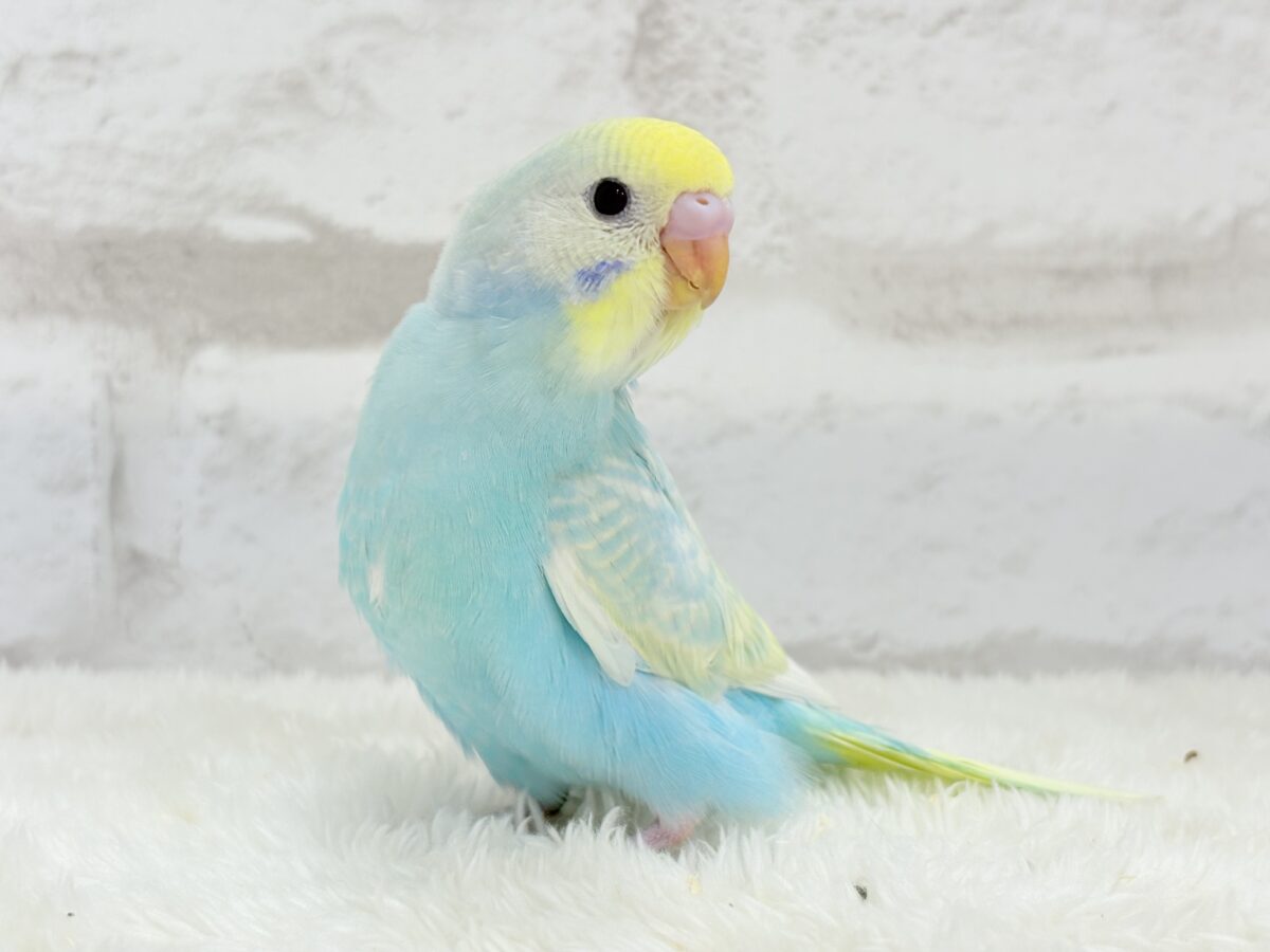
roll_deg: +0.2
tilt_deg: -5.3
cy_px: 476
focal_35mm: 52
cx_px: 635
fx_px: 1908
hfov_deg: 36.8
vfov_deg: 28.0
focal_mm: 5.96
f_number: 1.6
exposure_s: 1/100
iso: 64
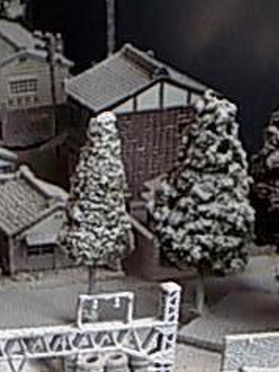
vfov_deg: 12.2
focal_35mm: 159
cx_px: 28
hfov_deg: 9.3
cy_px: 422
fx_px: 1707
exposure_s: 1/30
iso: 140
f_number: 4
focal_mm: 10.5
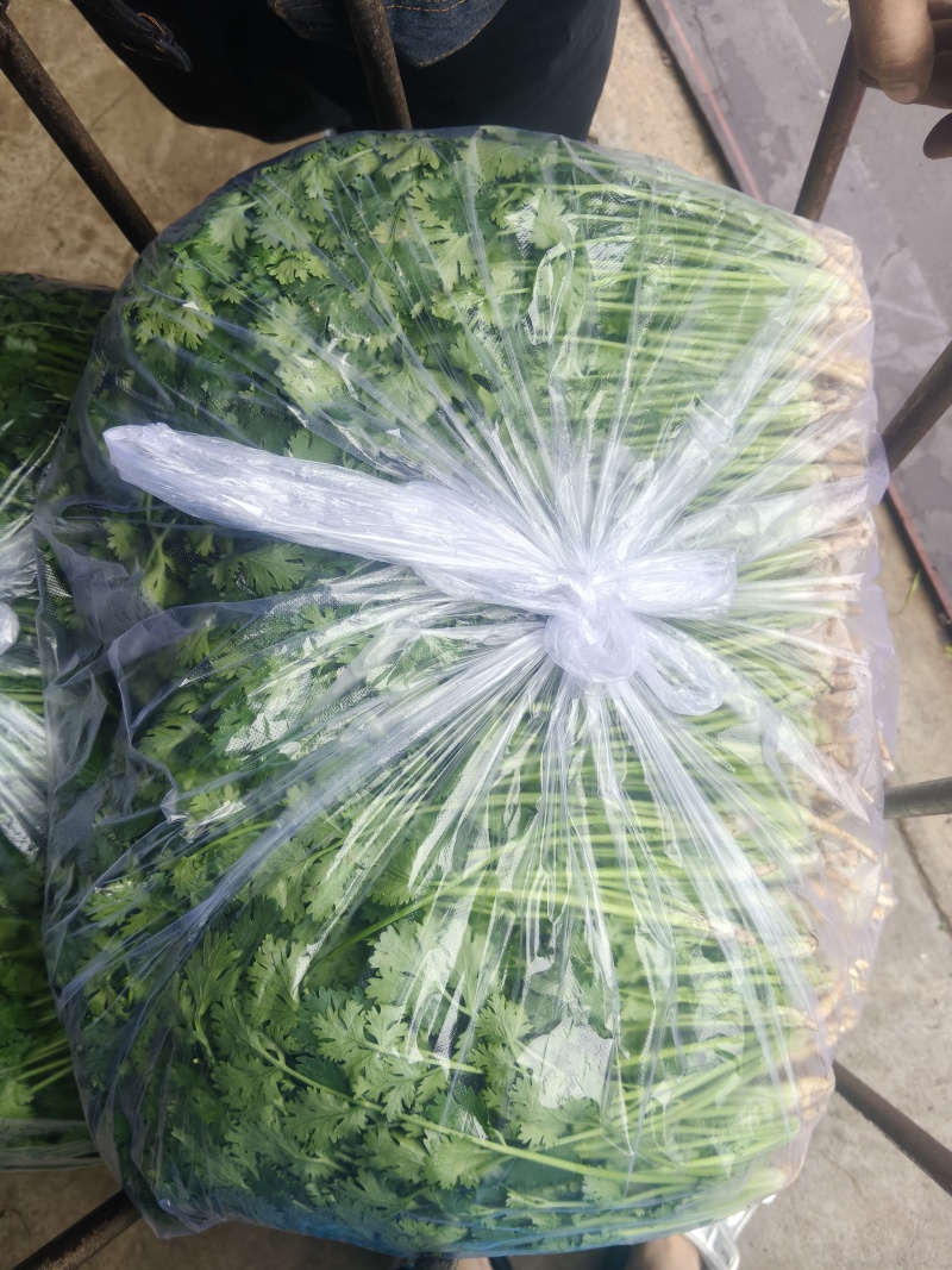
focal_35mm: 27
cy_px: 635
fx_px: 990
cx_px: 476
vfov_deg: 65.3
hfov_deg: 51.3
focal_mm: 3.98
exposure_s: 1/100
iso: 50
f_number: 1.8
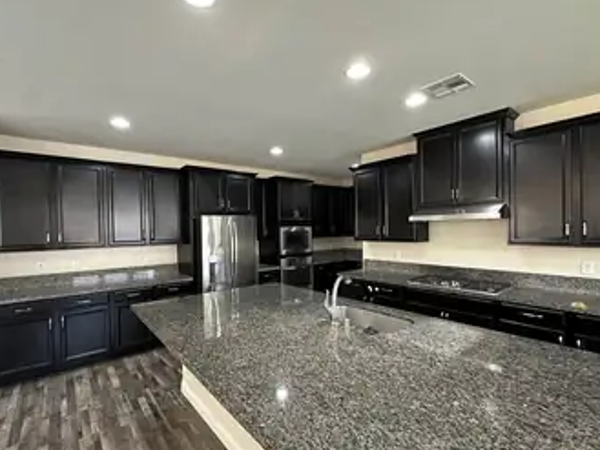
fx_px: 295
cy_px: 233
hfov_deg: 90.9
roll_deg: +0.8
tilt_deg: -2.5
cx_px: 283
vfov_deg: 74.7
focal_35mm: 17
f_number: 2.2
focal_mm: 2.22
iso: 500
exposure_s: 1/60
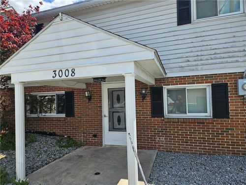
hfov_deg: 73.9
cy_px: 92
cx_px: 123
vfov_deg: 58.9
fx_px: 163
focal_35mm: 23
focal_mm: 5.4
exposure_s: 1/2000
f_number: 1.8
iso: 50
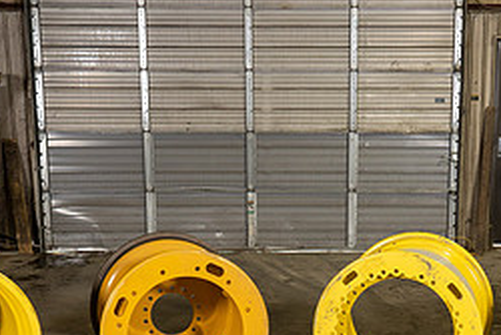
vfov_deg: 18.5
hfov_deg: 28.0
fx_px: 1003
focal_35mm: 72
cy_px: 334
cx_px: 295
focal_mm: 31
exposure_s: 1/60
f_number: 5.6
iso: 800
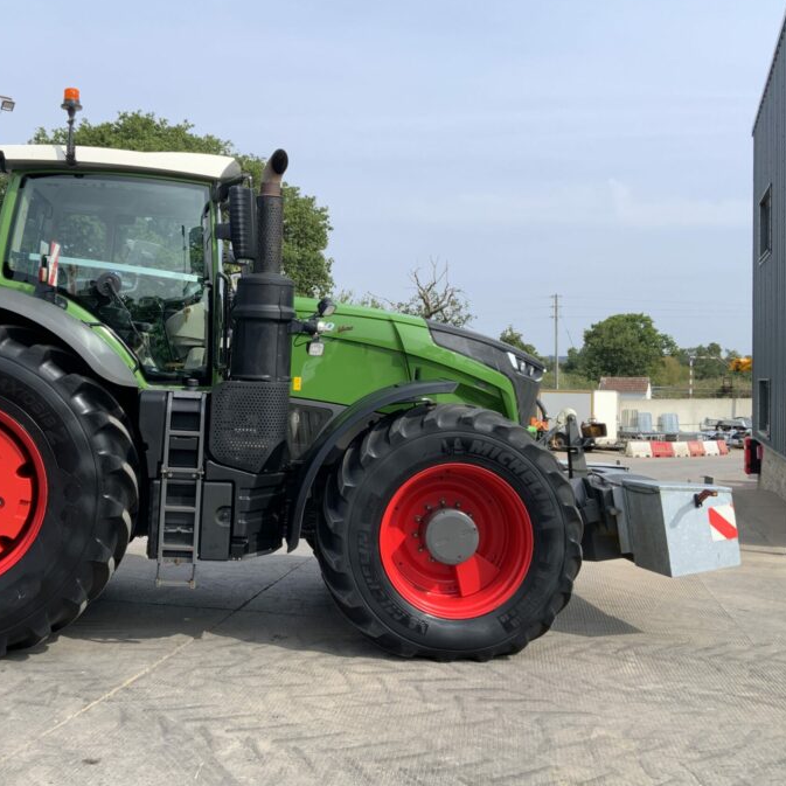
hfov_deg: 42.6
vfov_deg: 42.8
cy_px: 356
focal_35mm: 39
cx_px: 306
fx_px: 1002
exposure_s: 1/482
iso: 16
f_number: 1.8
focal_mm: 3
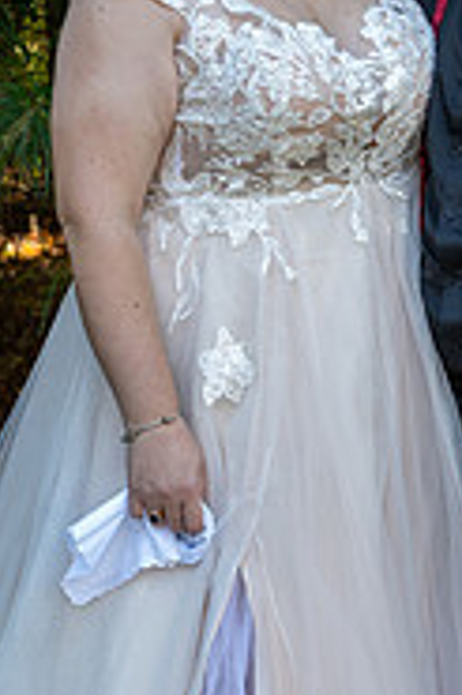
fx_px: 2488
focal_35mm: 129
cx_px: 434
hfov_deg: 10.5
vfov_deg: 15.9
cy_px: 240
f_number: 4.5
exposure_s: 1/200
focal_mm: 53
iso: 720
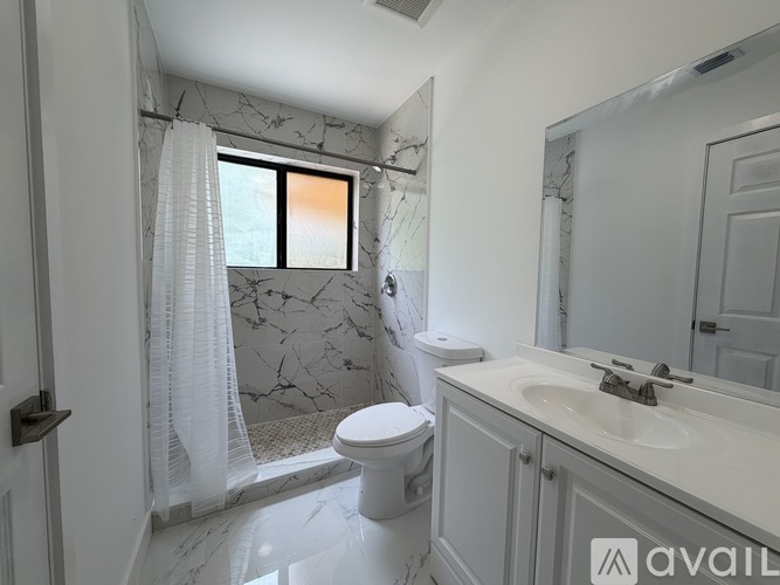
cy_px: 292
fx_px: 315
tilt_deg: -3.5
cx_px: 390
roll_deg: -1.1
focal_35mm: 14
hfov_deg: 102.1
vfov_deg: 85.7
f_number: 2.2
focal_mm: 2.22
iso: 64
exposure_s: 1/120
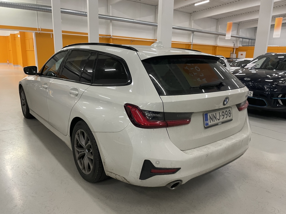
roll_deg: -1.5
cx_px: 143
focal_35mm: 26
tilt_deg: -12.9
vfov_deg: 53.1
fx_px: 215
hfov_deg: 67.3
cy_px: 107
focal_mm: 4.2
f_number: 1.6
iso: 250
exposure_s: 1/50
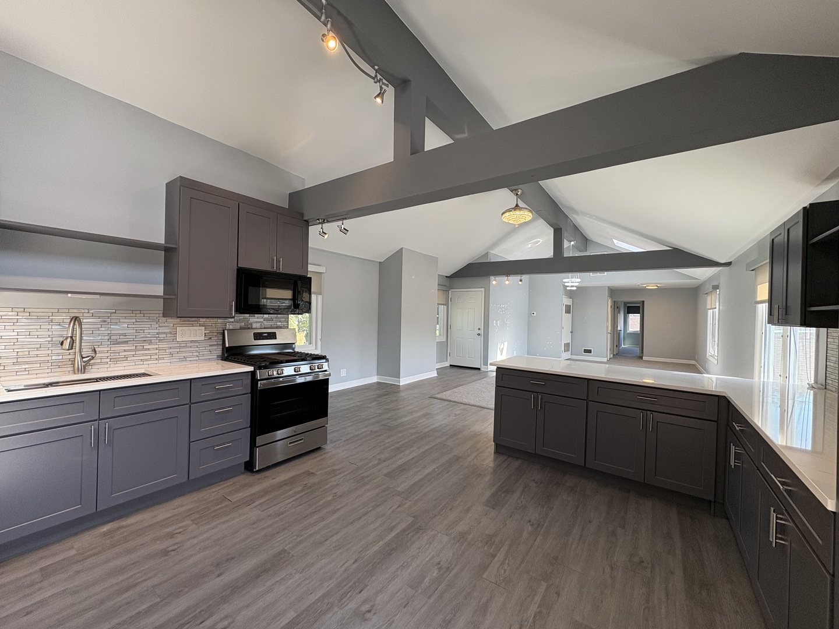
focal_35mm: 14
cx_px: 420
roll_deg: -0.3
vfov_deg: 85.7
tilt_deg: +0.7
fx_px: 339
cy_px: 314
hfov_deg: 102.1
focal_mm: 2.22
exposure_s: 1/120
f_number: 2.2
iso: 100
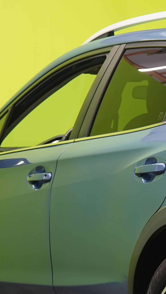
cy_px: 207
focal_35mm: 185
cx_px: 287
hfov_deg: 6.4
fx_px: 1448
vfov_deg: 11.6
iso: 400
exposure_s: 1/20
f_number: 5.6
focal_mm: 55
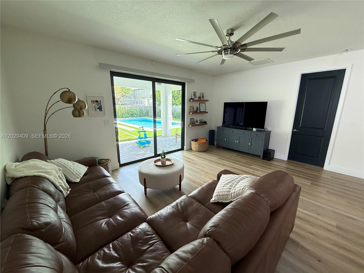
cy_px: 136
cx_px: 182
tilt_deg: -12.5
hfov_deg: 102.1
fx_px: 147
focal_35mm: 14
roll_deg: -1.1
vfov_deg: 85.7
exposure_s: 1/120
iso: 200
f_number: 2.2
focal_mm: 2.22
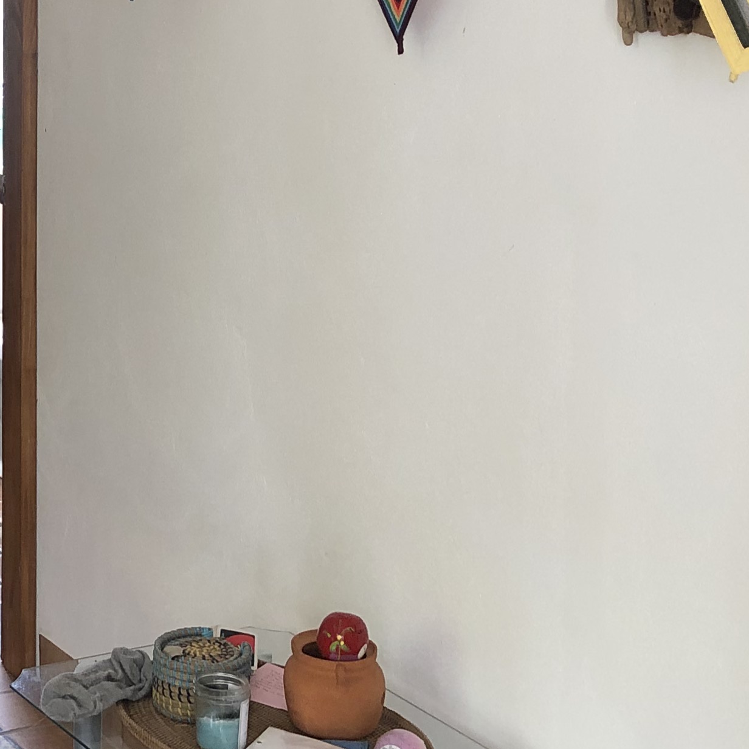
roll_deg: +0.8
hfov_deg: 20.1
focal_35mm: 81
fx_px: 1983
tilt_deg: -4.6
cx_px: -141
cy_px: 61
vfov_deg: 20.9
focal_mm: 4
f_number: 1.8
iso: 25
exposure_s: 1/30
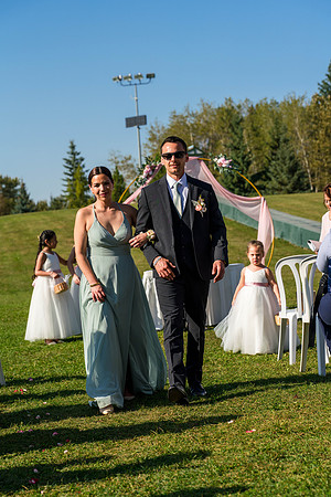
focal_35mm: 83
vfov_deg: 24.5
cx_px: 166
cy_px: 248
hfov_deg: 16.5
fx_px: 1145
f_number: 5
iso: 250
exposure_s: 1/1600
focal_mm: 83
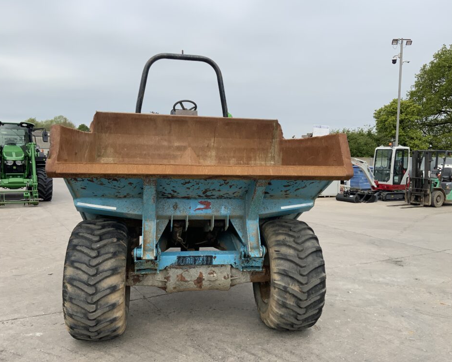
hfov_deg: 57.2
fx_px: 415
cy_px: 184
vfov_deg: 47.1
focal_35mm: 31
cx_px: 227
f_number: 1.8
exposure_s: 1/1675
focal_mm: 3
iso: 16
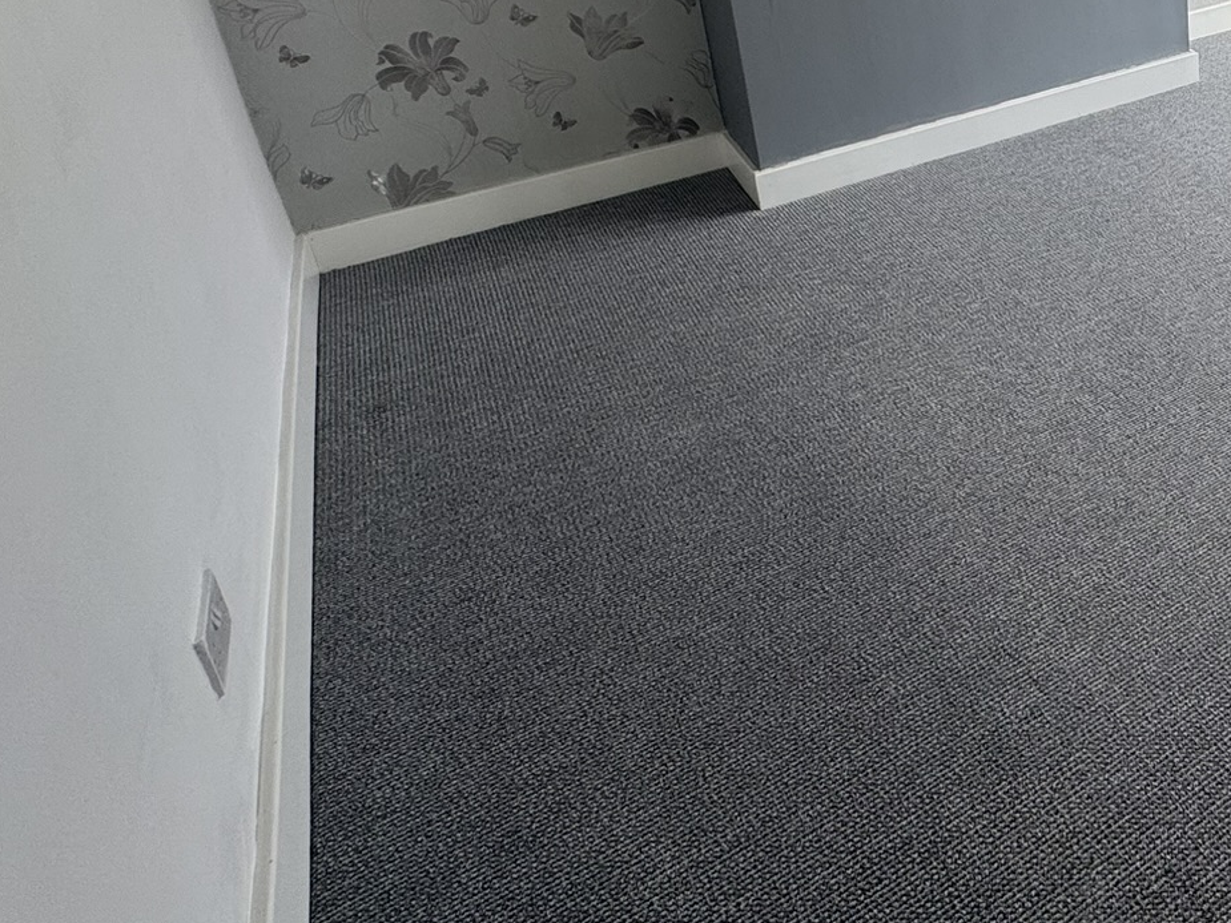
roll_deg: +2.8
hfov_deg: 49.8
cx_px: 1174
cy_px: 69
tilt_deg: -18.7
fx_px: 1103
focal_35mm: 31
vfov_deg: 41.4
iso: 40
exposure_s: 1/114
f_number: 2.2
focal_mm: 2.22
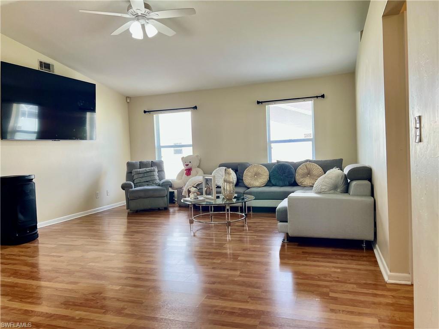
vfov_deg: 53.1
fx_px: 330
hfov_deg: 67.3
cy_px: 164
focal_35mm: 26
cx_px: 220
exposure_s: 1/120
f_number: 1.5
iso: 80
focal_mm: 5.7
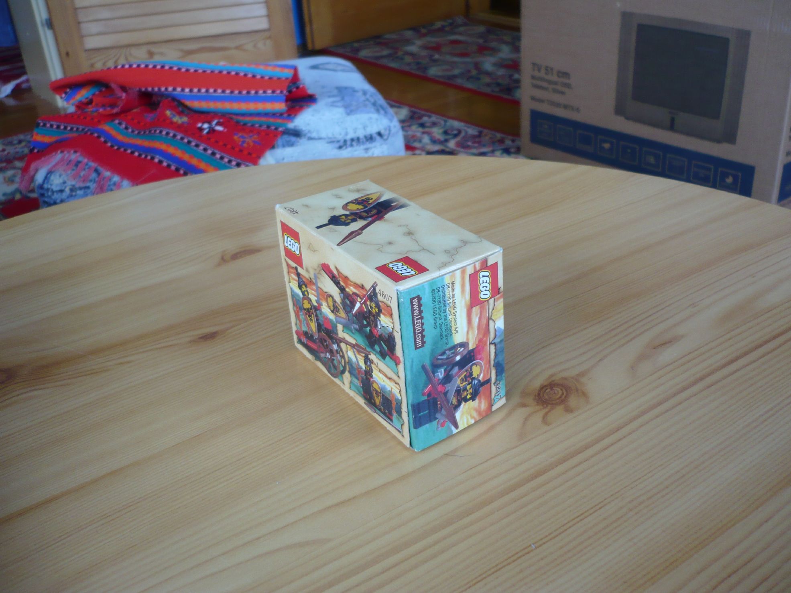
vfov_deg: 40.7
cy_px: 296
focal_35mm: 35
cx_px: 396
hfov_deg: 52.6
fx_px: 800
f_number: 2.8
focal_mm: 5.8
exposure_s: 1/25
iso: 100
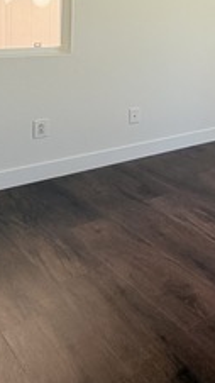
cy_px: 25
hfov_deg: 20.0
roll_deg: -1.2
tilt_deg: -1.3
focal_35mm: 45
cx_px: 378
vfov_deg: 41.2
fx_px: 456
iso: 50
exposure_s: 1/121
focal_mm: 2.22
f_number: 2.2
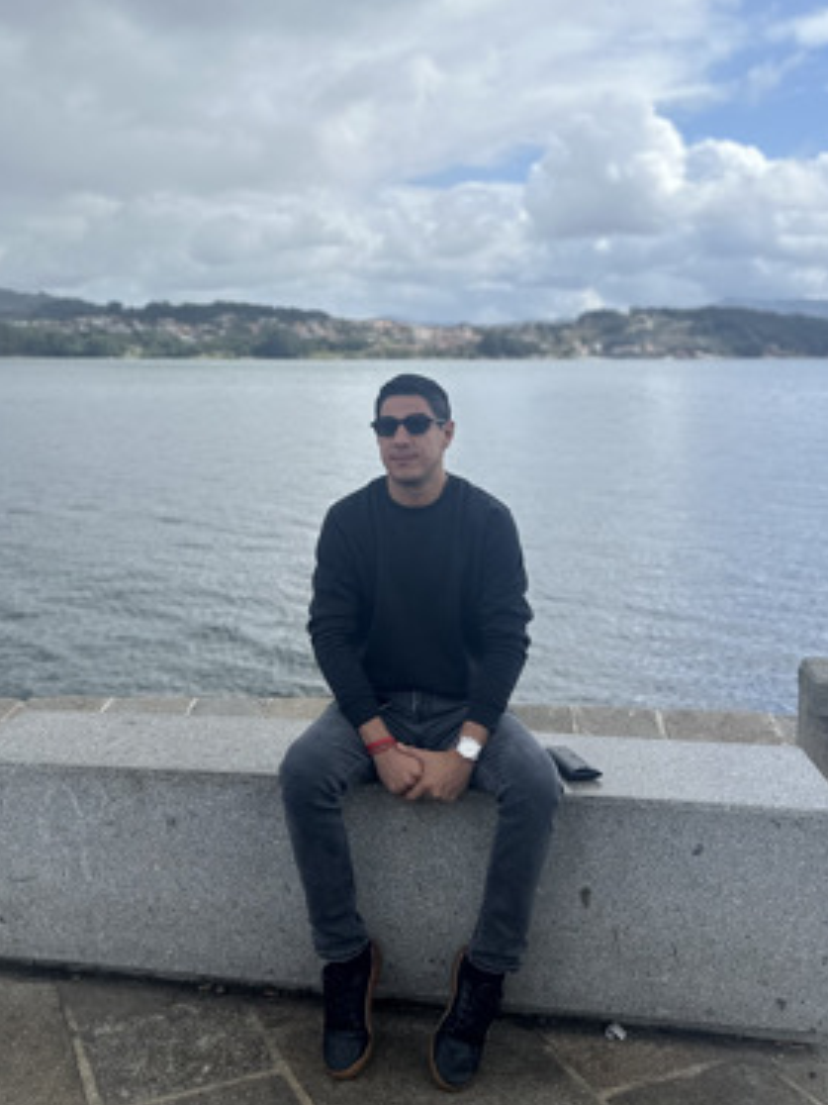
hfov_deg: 42.7
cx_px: 321
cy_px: 463
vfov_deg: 55.1
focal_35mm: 33
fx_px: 1052
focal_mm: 6.86
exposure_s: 1/7042
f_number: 1.78
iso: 80
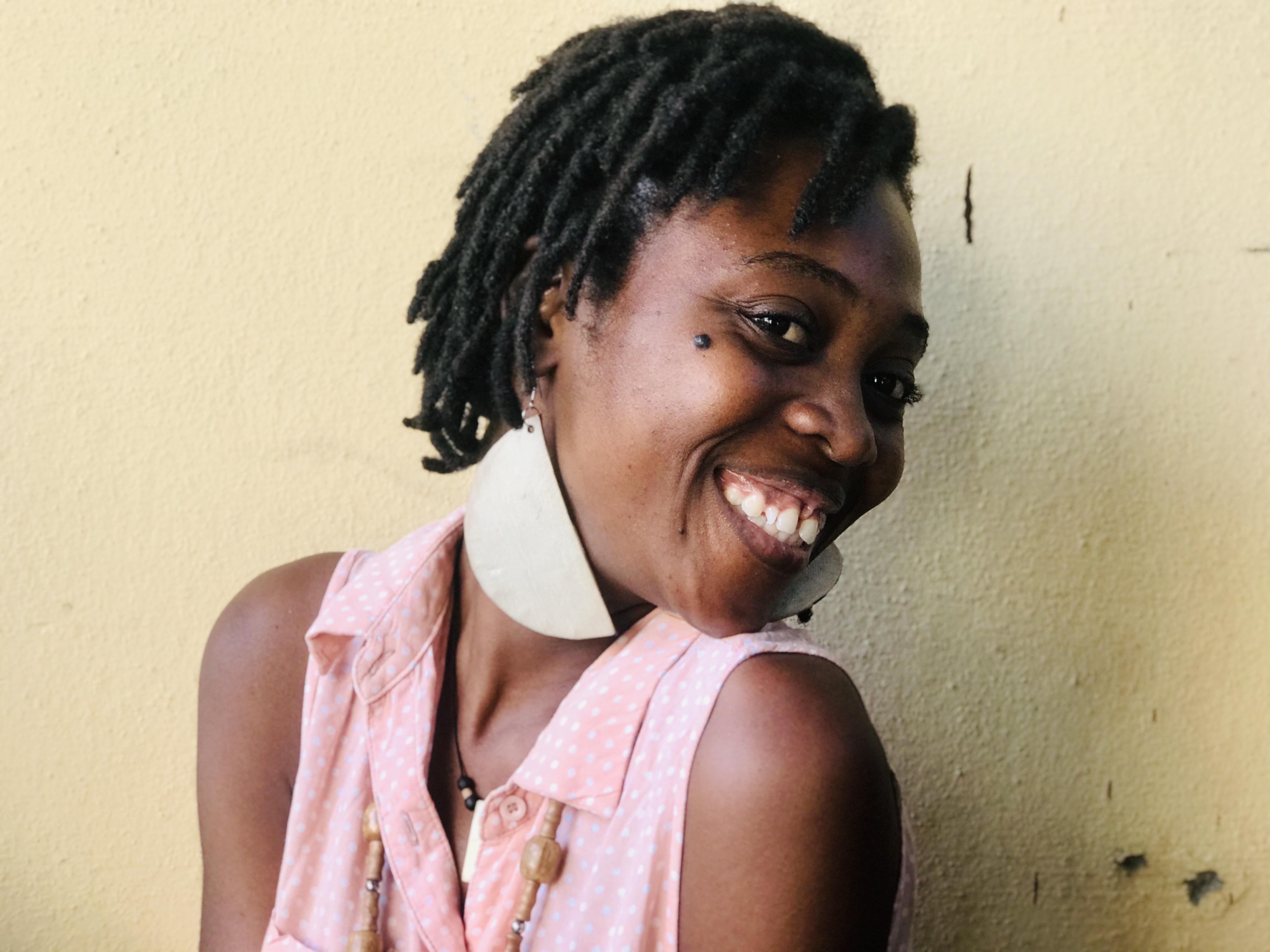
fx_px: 2091
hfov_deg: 33.8
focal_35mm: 57
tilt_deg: -6.1
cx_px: 635
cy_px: 476
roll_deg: -0.9
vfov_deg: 25.7
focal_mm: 6.6
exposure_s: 1/50
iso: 32
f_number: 2.8
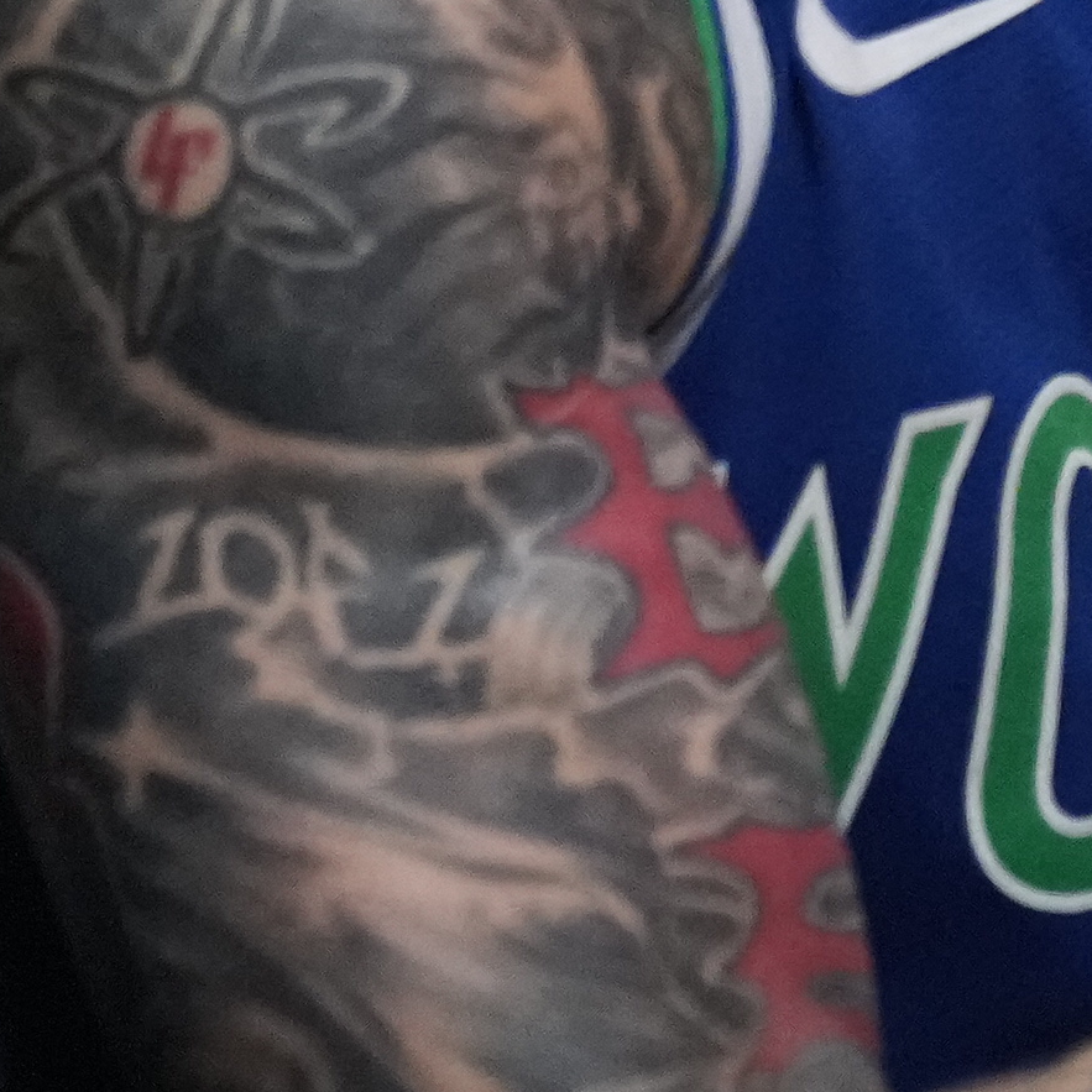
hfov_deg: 2.4
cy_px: -386
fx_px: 25519
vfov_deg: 2.4
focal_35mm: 715
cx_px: 2470
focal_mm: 115
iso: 6400
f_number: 2
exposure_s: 1/4000
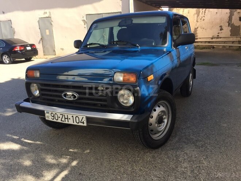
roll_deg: +2.1
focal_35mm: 29
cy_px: 90
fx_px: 202
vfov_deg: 48.2
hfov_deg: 61.7
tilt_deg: -15.7
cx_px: 120
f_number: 2.2
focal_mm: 4.15
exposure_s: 1/514
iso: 32
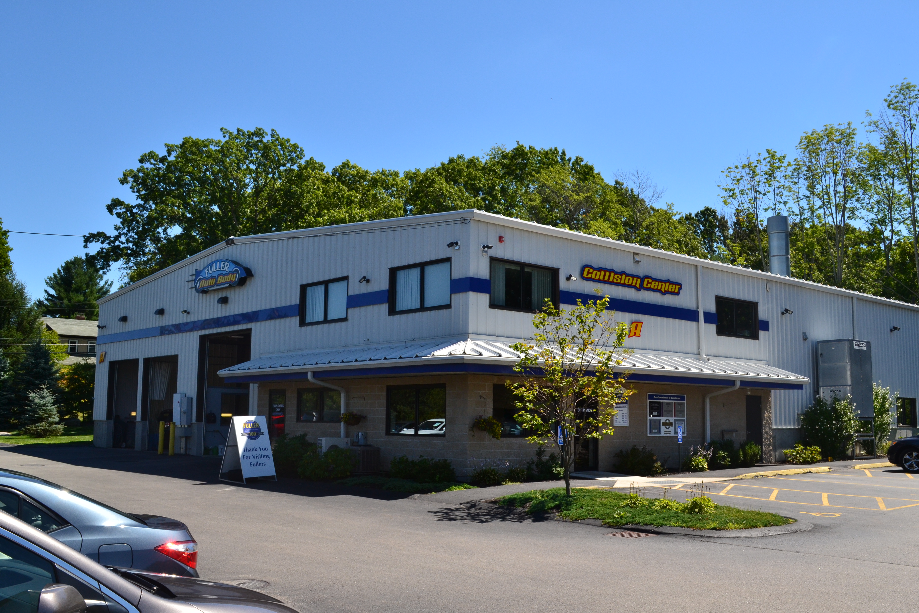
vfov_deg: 36.9
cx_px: 460
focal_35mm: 36
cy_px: 306
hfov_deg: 53.1
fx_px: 919
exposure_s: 1/400
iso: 400
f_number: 11
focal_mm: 24
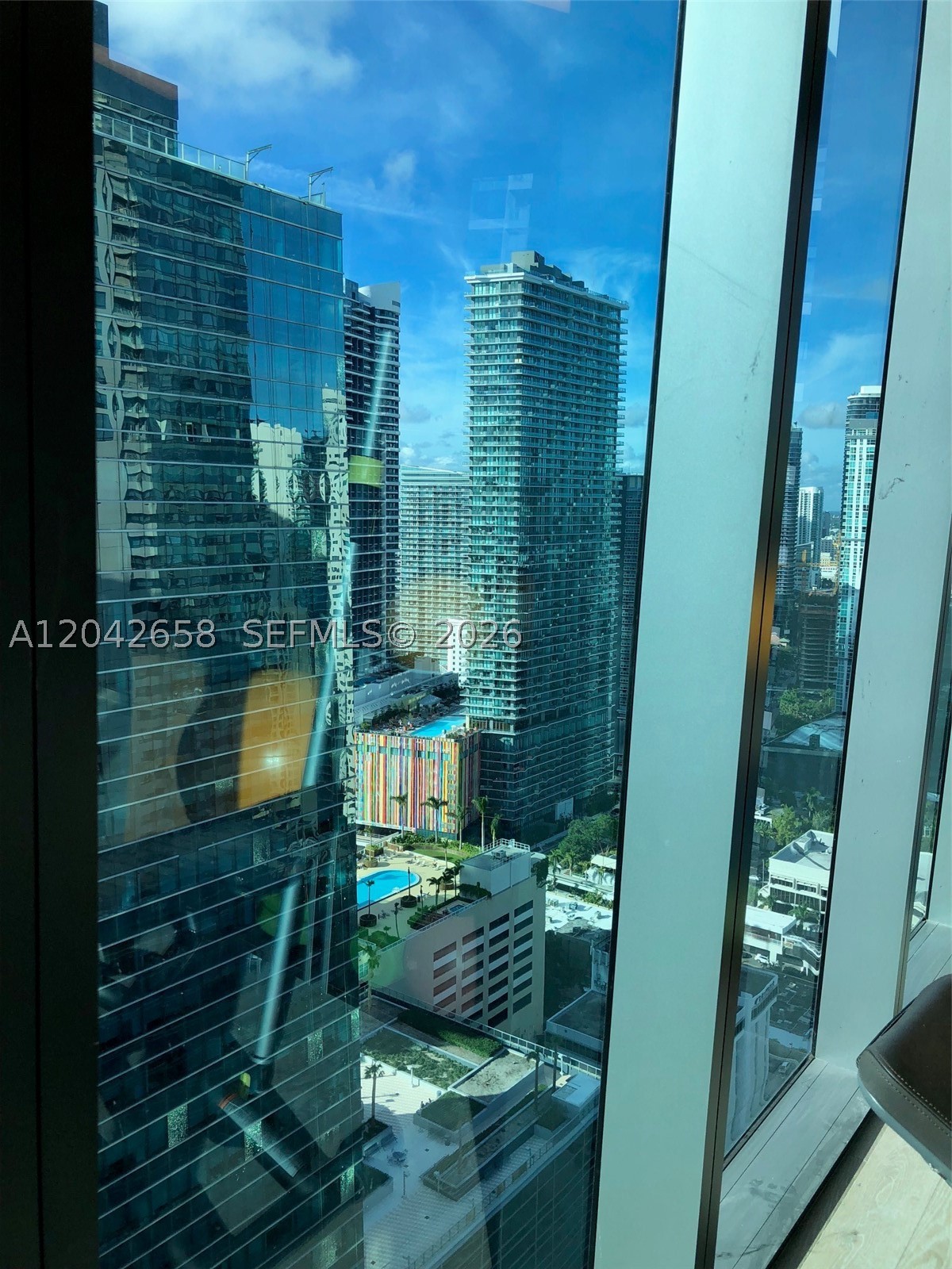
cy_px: 634
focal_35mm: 29
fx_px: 1063
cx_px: 476
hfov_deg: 48.2
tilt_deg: -6.5
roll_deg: -1.9
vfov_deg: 61.7
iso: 20
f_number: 1.8
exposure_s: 1/534
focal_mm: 3.99
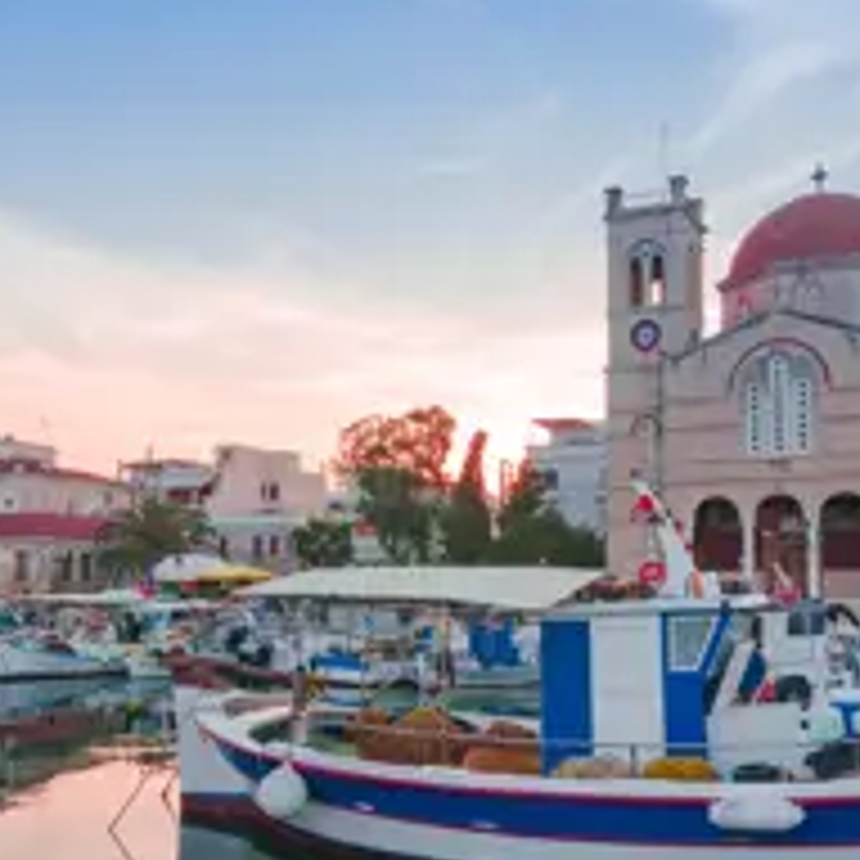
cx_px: 477
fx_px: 1015
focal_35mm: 36
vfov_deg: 45.7
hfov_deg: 45.9
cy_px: 522
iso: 320
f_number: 9
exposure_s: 1/125
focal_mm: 11
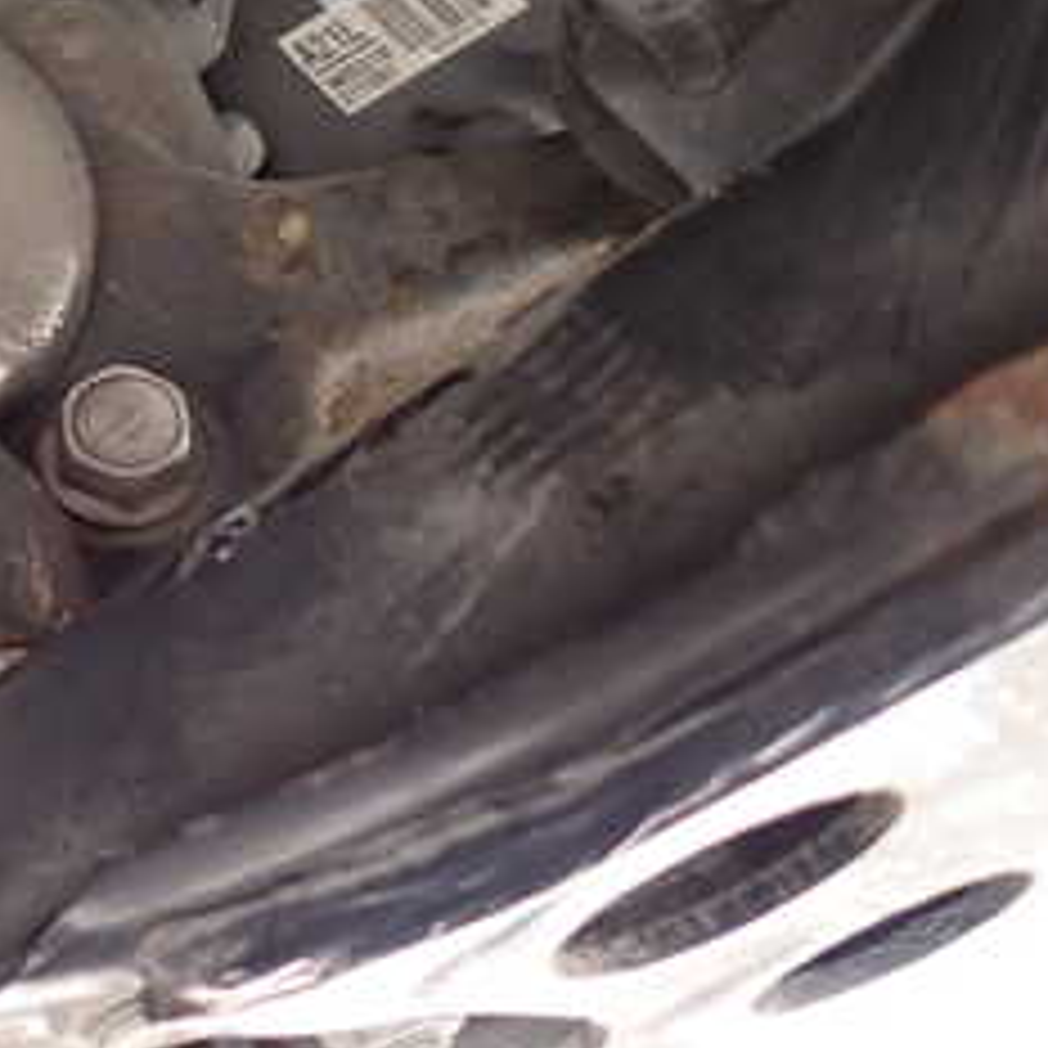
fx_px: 1952
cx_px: -207
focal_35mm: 57
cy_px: 495
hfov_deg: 26.7
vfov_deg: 30.0
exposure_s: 1/60
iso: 100
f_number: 2
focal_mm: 4.5
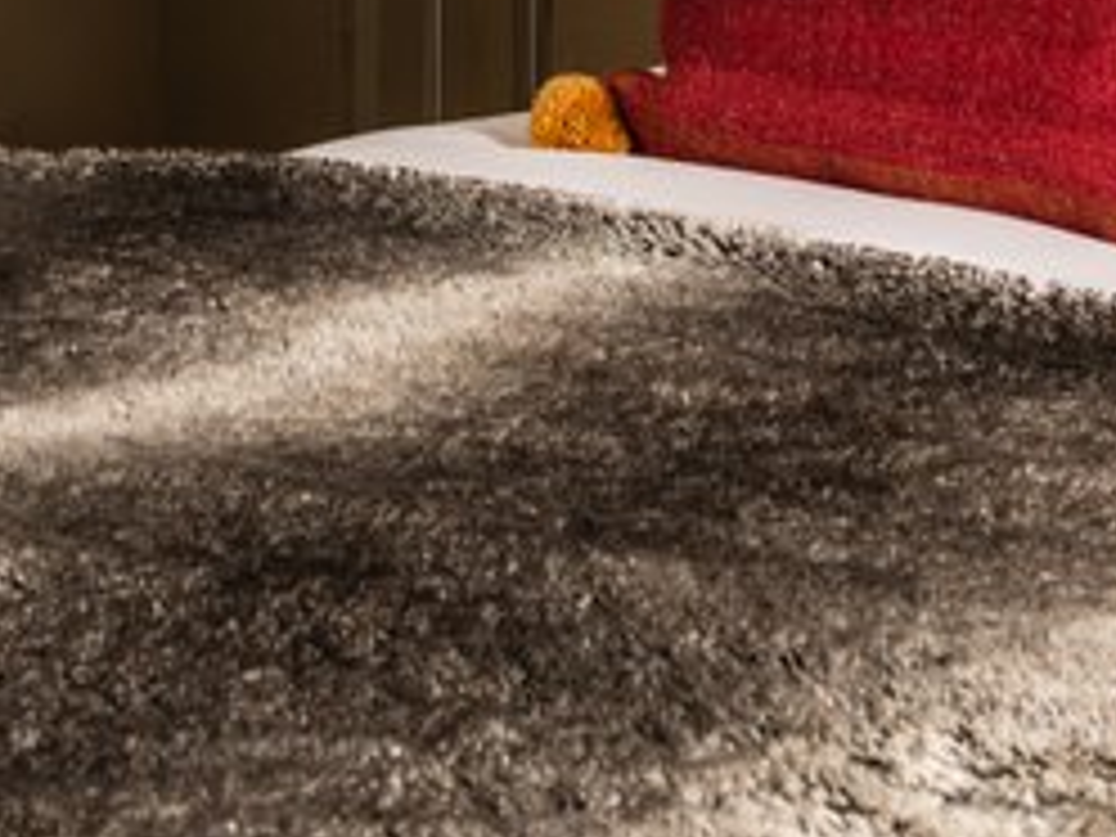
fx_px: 4610
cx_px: 531
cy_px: -484
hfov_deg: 13.8
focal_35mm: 143
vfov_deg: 10.0
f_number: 7.1
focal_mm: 36
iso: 500
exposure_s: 1/200
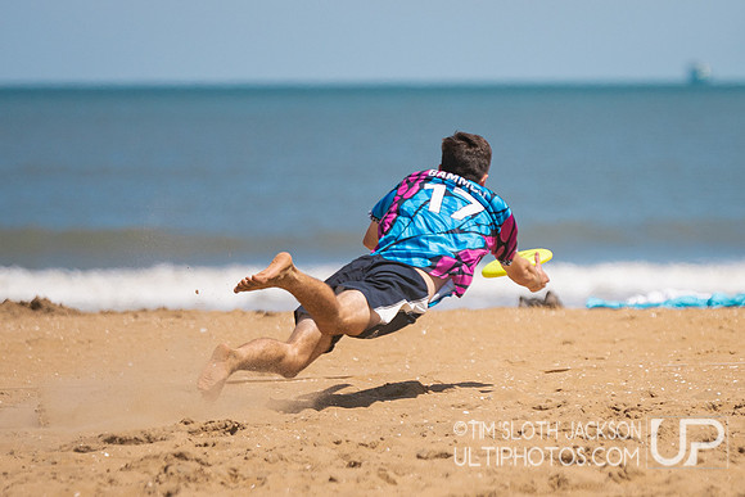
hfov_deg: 5.6
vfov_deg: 3.7
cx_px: 528
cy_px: 273
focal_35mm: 371
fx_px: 7673
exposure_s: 1/8000
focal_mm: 200
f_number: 2.8
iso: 400
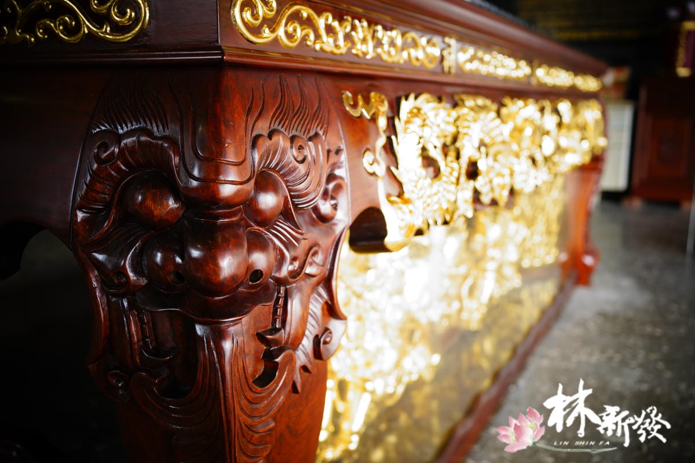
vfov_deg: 37.9
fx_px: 676
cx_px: 348
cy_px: 232
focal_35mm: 35
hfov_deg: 54.4
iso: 400
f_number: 4
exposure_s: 1/60
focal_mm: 35
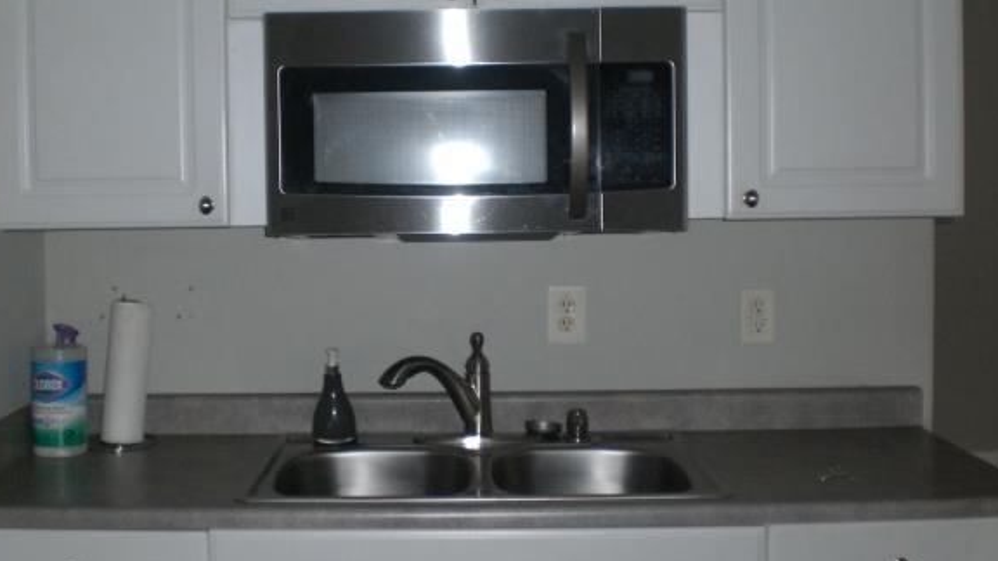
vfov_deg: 25.9
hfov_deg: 44.5
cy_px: 208
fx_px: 1217
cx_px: 452
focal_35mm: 46
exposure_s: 1/60
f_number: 3.1
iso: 200
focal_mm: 6.3
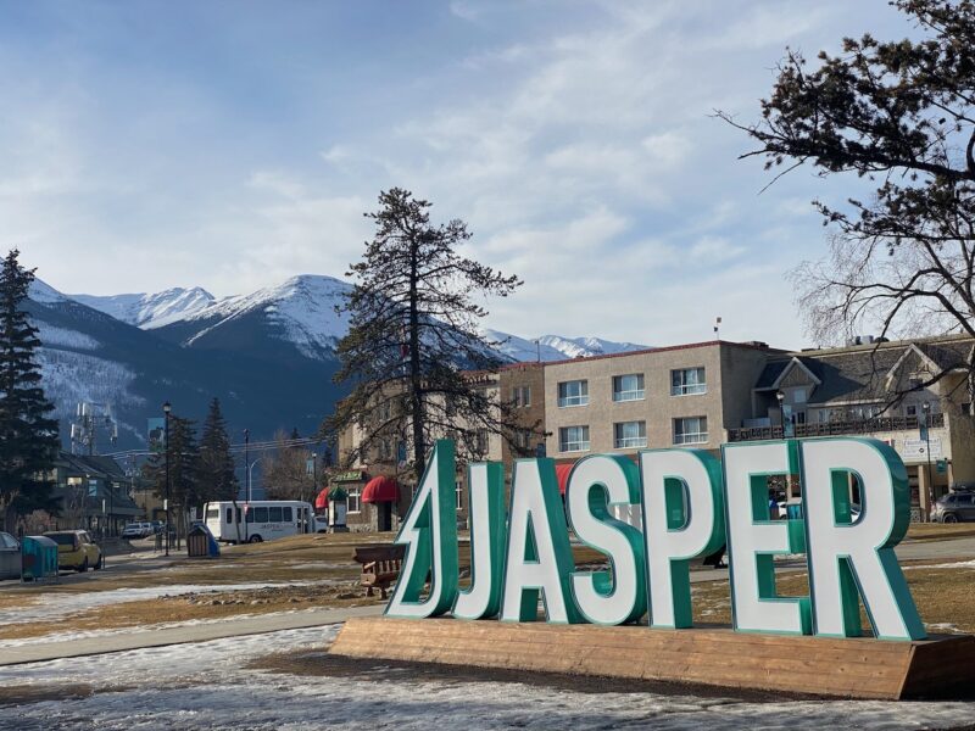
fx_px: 1465
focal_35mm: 52
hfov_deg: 36.8
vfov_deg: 28.0
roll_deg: +1.3
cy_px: 366
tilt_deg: +7.0
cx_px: 488
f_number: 2
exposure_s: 1/2283
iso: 20
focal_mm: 6
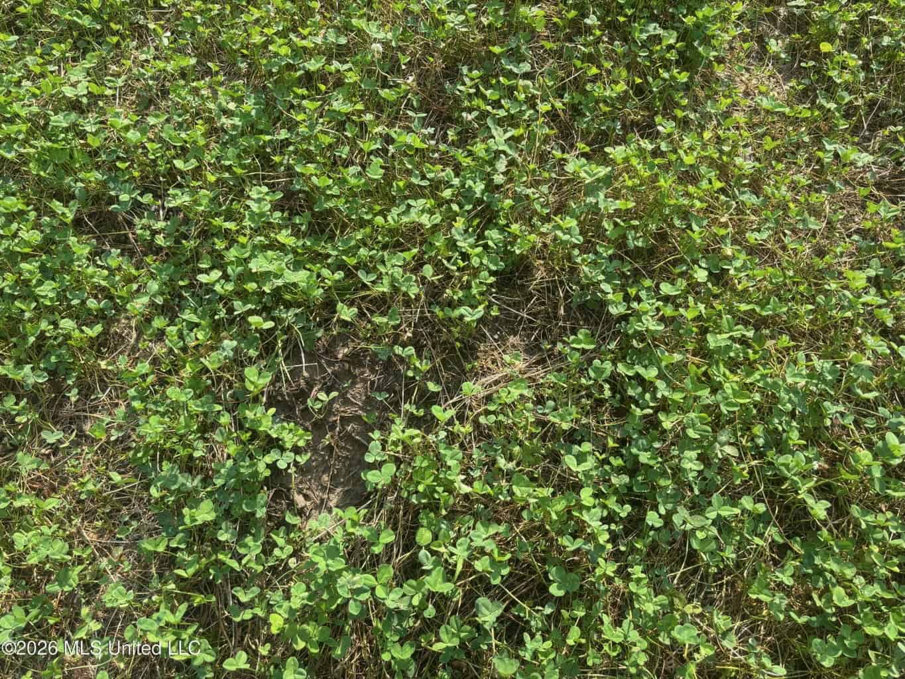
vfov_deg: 53.1
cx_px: 452
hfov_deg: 67.3
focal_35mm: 26
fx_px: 680
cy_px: 340
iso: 50
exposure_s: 1/769
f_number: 1.6
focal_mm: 6
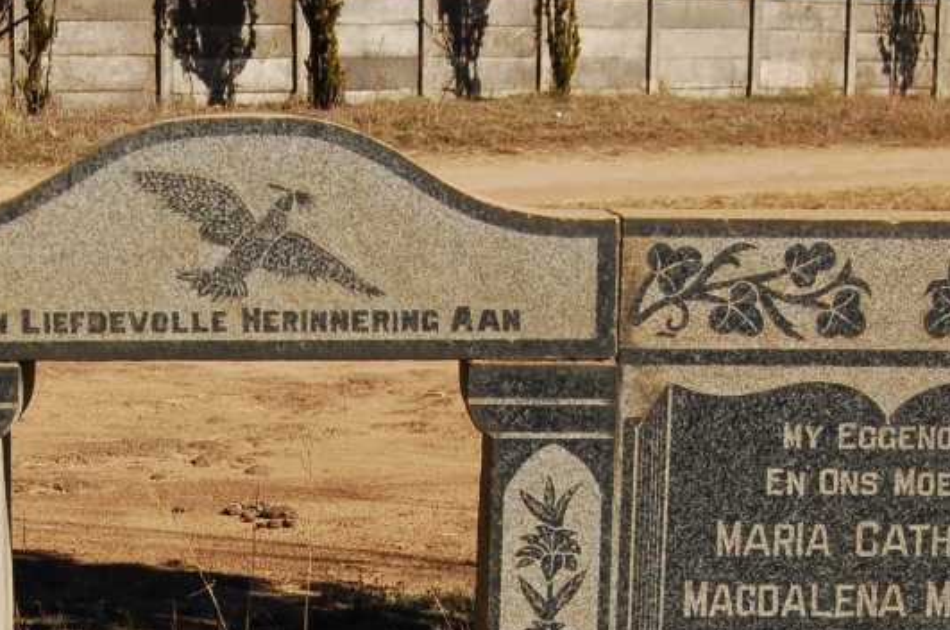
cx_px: 199
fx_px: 2502
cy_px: 550
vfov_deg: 14.2
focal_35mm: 95
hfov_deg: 21.3
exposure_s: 1/500
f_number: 6.3
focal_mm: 28
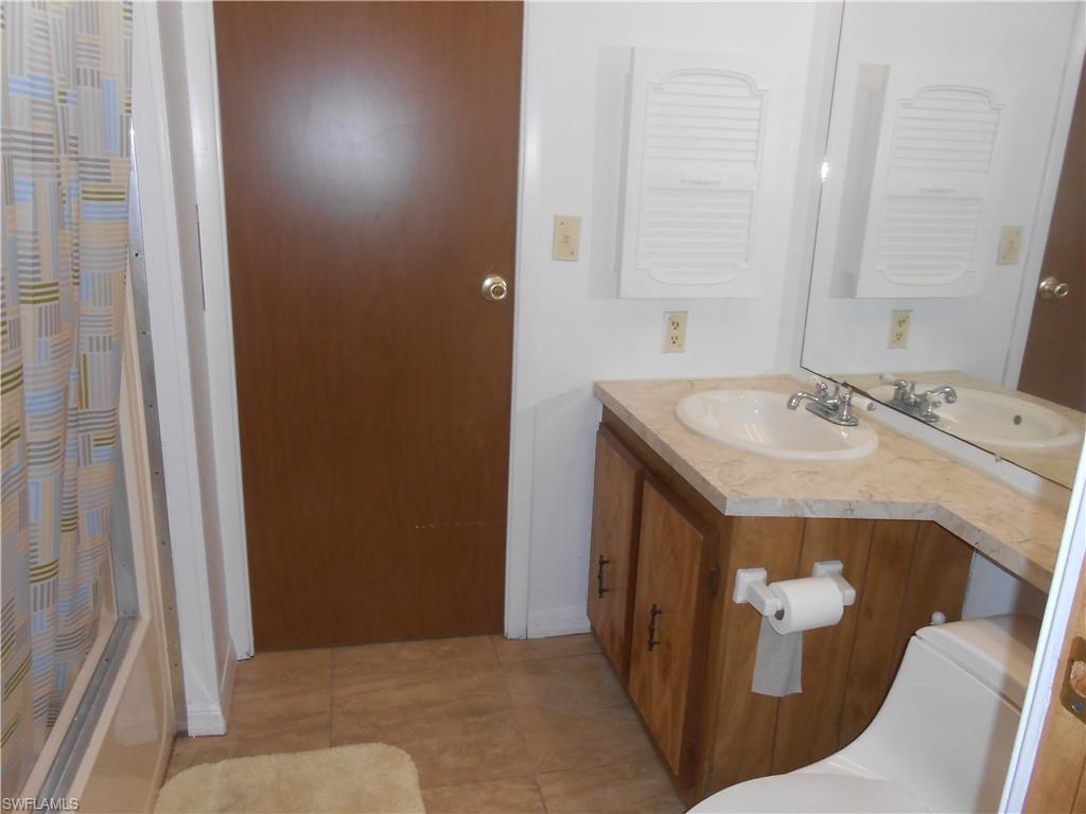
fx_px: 816
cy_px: 407
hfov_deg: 67.3
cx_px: 543
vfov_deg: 53.1
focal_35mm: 26
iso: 200
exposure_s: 1/25
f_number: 3.5
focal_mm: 4.6
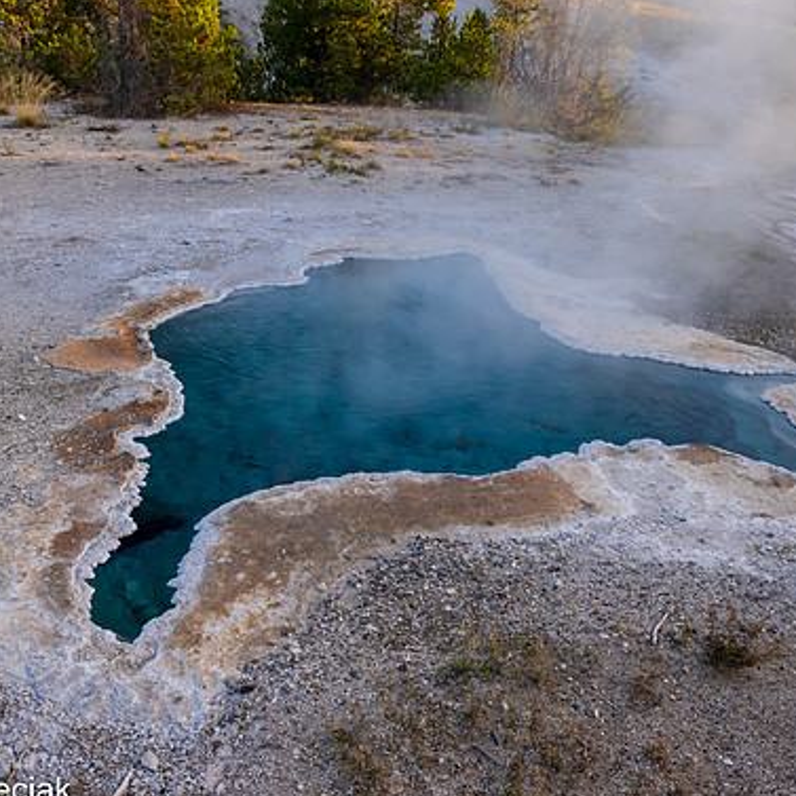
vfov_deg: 48.5
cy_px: 400
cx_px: 427
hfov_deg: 48.4
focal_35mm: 34
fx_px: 885
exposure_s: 1/640
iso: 2000
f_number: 10
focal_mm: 26
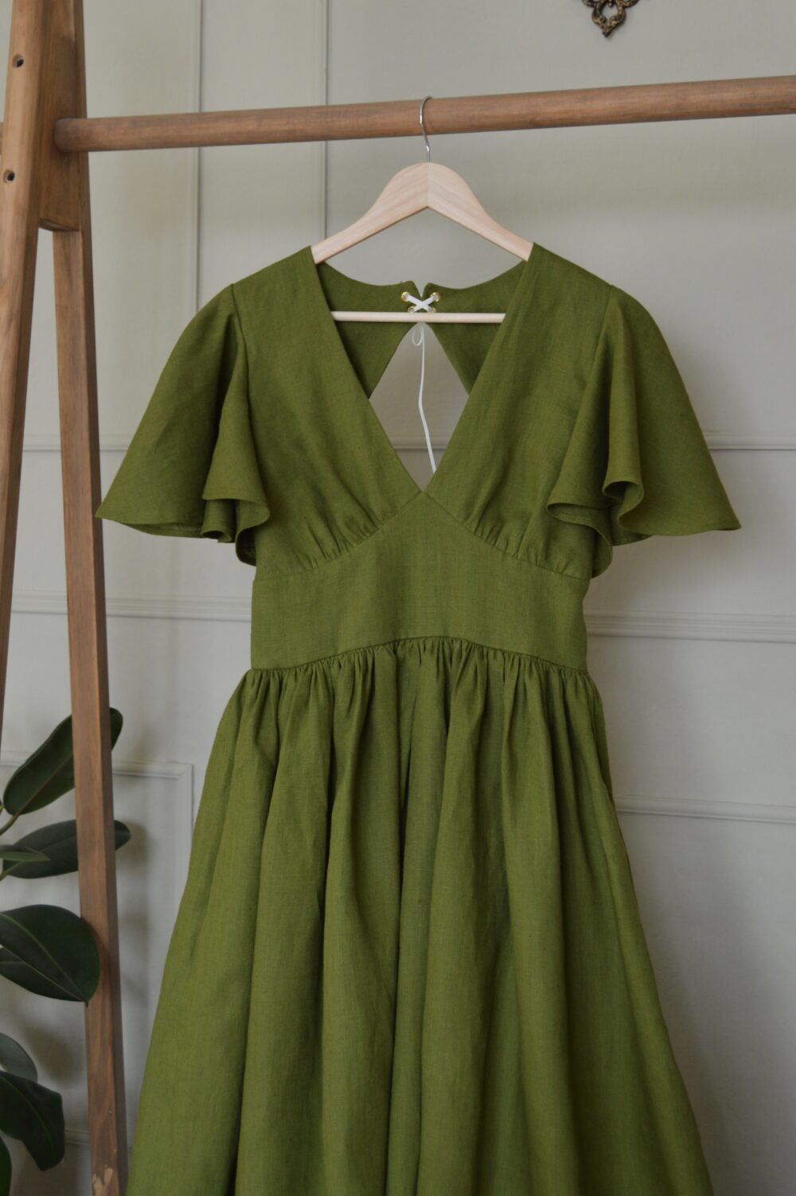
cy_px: 598
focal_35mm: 39
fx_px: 1295
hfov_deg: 34.2
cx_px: 398
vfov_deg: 49.6
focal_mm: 26
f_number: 4
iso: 560
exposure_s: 1/60
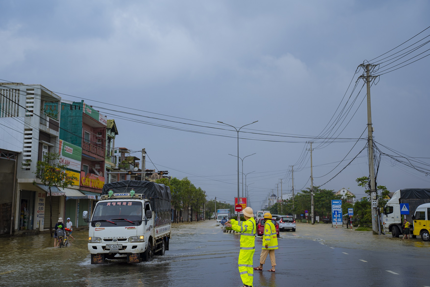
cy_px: 144
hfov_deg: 45.4
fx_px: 514
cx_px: 215
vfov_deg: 31.2
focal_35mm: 43
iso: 100
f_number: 2.8
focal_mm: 43
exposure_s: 1/640
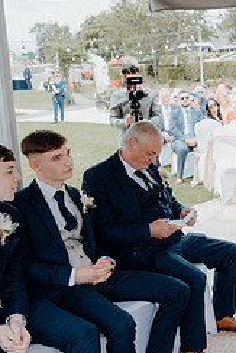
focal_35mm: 57
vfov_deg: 35.0
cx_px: 285
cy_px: 189
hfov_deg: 22.0
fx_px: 560
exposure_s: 1/200
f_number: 3.5
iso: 125
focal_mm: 24
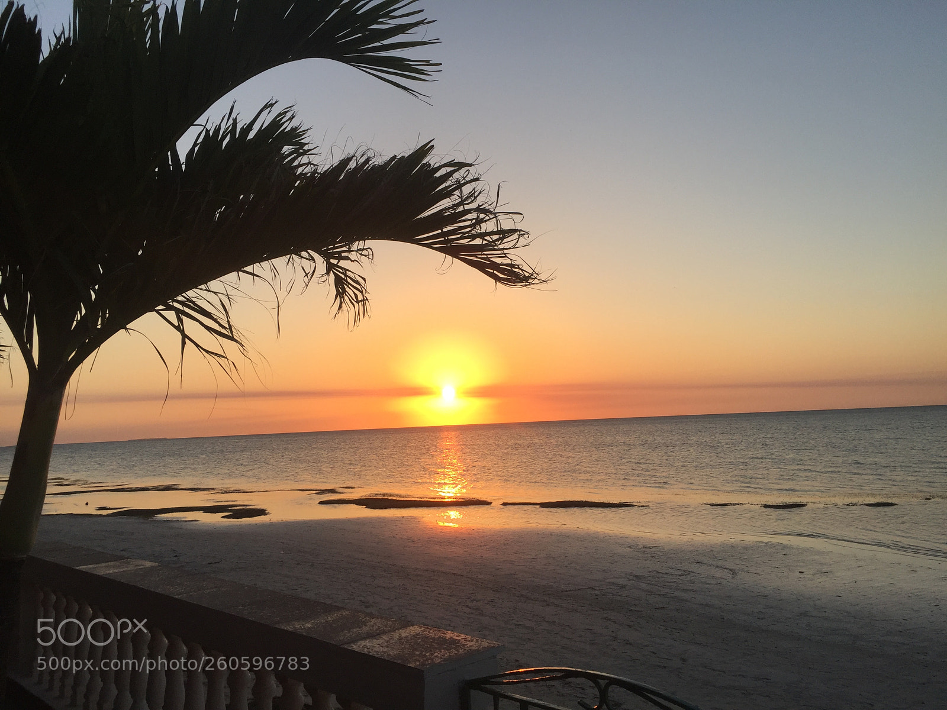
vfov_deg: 48.2
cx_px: 474
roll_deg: +1.5
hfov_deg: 61.7
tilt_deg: +4.7
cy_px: 355
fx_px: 793
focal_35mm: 29
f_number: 2.2
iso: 32
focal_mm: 4.15
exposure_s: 1/1236
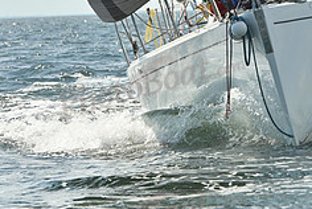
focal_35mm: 405
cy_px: -3
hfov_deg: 5.1
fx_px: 3514
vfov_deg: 3.4
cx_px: 315
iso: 250
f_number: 8
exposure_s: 1/1250
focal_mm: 165
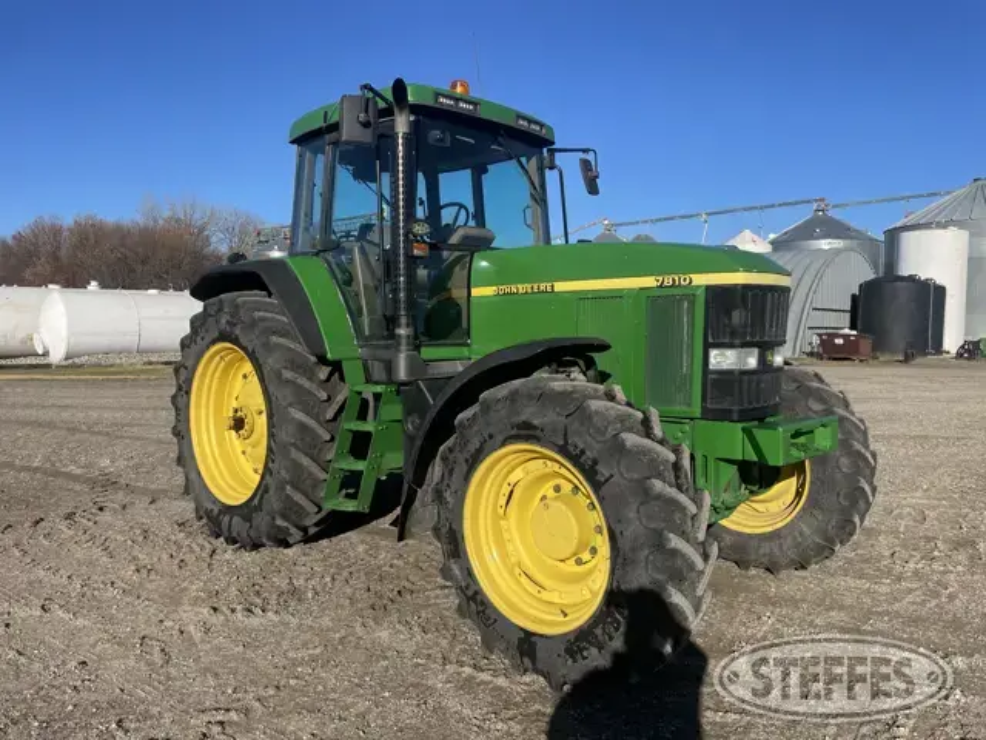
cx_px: 493
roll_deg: -0.4
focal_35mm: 26
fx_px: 741
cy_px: 370
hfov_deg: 67.3
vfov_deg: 53.1
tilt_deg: -3.1
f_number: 1.6
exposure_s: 1/4000
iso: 32
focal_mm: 4.2
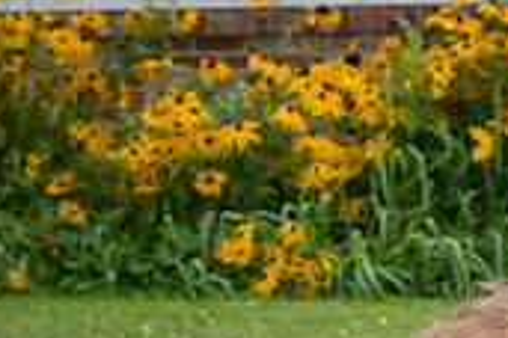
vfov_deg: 7.8
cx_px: 464
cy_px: 373
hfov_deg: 11.7
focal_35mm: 175
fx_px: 2469
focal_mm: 50
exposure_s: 1/400
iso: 500
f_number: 10
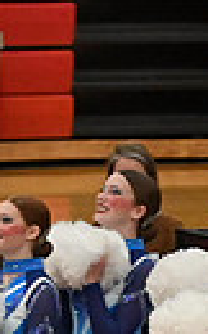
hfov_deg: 1.6
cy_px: 348
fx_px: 7436
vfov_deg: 2.6
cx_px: 639
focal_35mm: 818
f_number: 4
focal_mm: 120
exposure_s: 1/400
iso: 6400
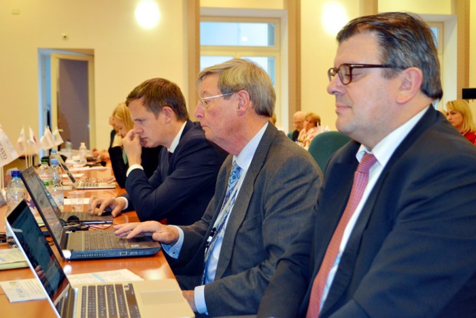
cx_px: 238
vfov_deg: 26.5
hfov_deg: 38.9
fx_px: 674
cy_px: 159
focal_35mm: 51
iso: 1600
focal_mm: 34
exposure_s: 1/60
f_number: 5
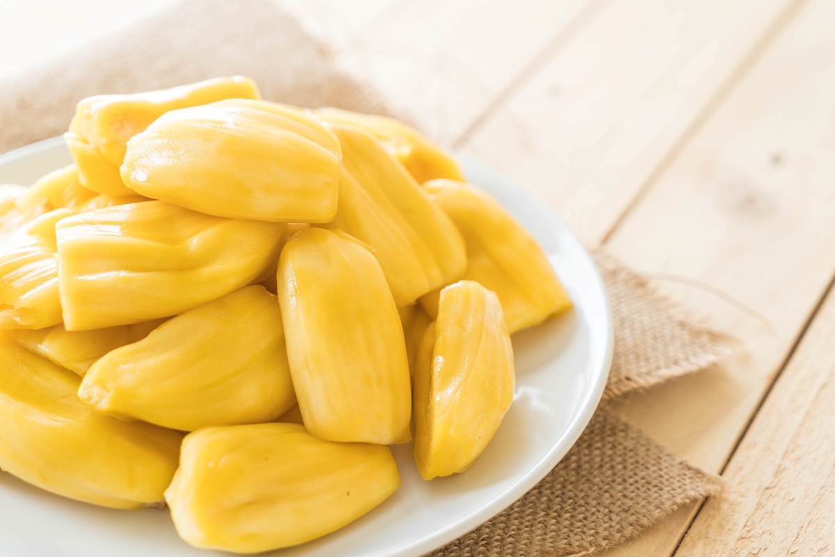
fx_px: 1623
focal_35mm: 70
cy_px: 278
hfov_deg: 28.8
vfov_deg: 19.5
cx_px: 418
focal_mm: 70
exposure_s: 1/100
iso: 100
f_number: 5.6
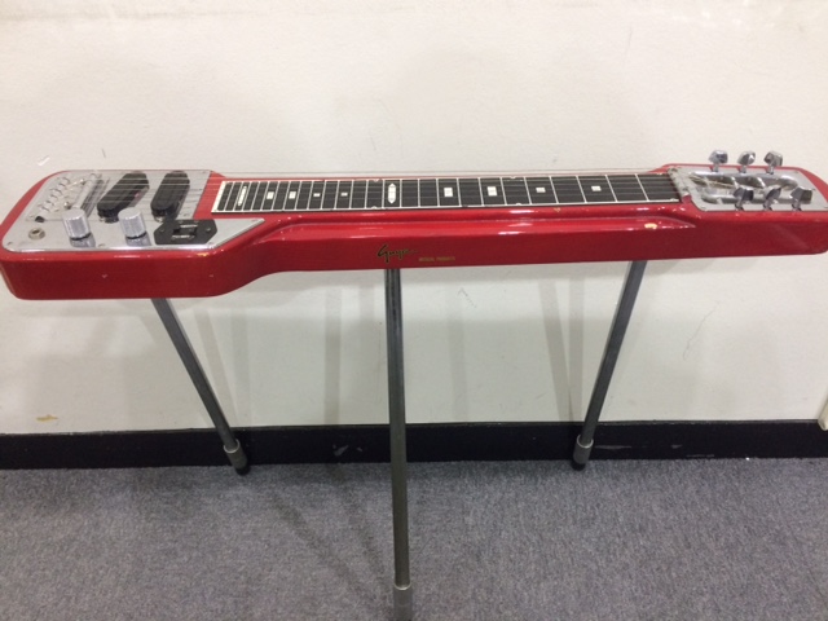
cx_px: 414
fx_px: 694
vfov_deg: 48.2
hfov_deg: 61.7
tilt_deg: -40.3
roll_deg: +2.5
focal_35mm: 29
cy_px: 310
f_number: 2.2
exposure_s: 1/30
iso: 125
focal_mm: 4.15
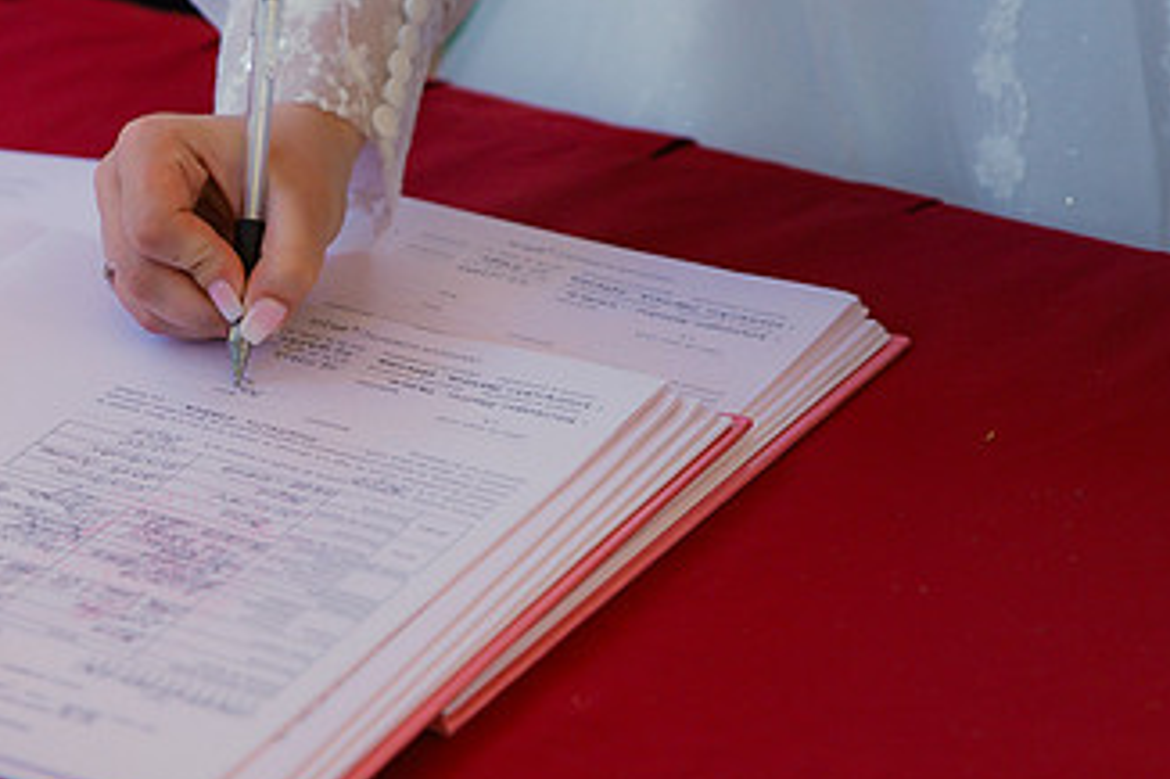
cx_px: 194
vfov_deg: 9.3
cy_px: 446
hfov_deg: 13.8
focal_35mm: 148
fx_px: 4807
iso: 500
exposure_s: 1/125
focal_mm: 70
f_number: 3.5
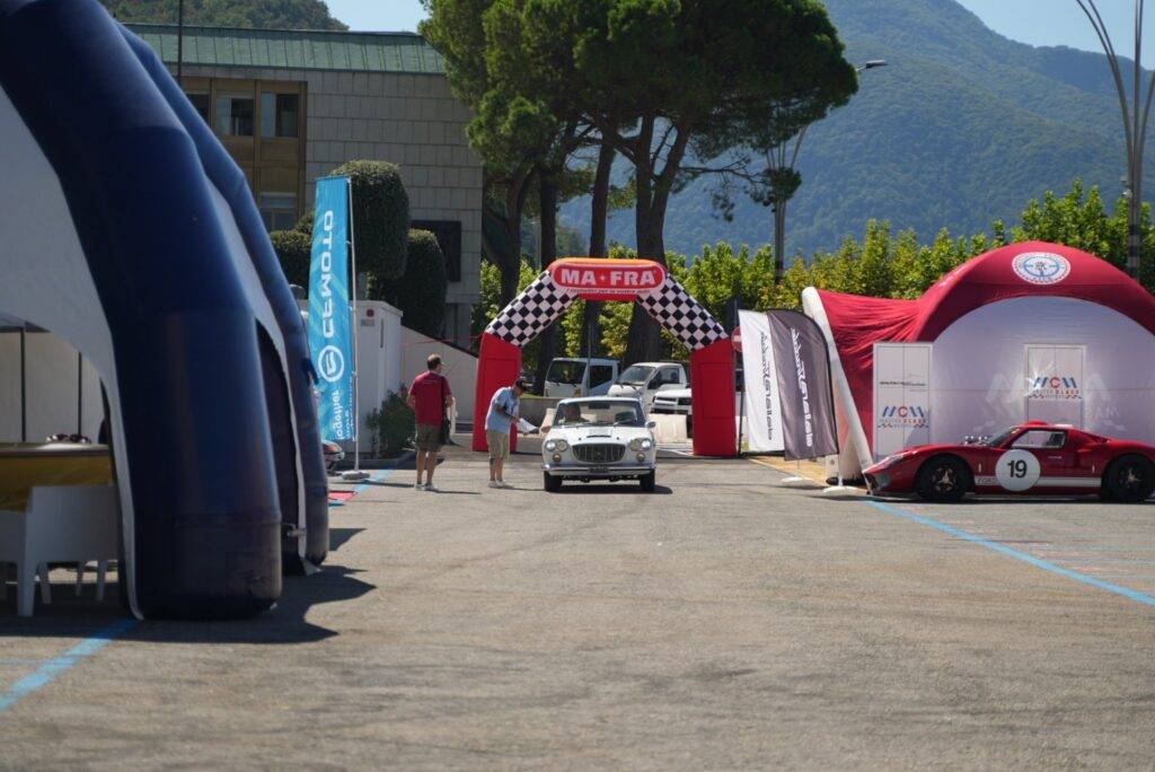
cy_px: 386
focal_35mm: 112
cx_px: 578
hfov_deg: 18.3
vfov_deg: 12.2
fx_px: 3595
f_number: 2.8
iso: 320
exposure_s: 1/500
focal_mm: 75
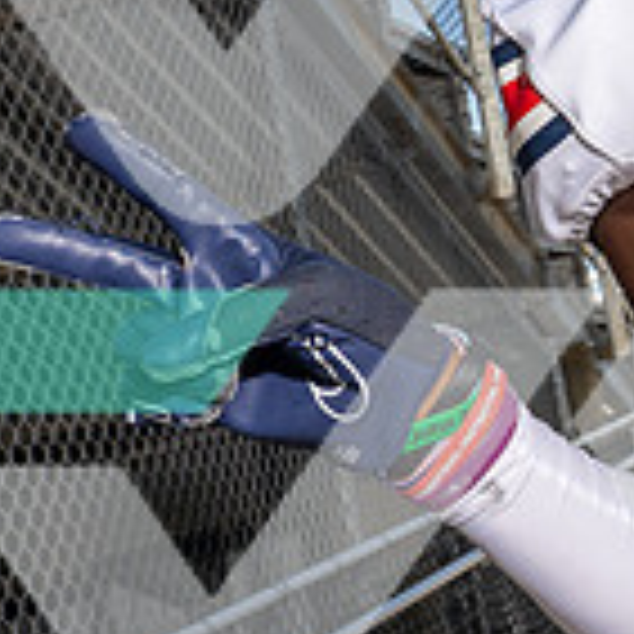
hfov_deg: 18.1
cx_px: 980
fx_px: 1741
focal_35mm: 84
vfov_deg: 20.0
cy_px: -16
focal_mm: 24
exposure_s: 1/250
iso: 160
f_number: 10
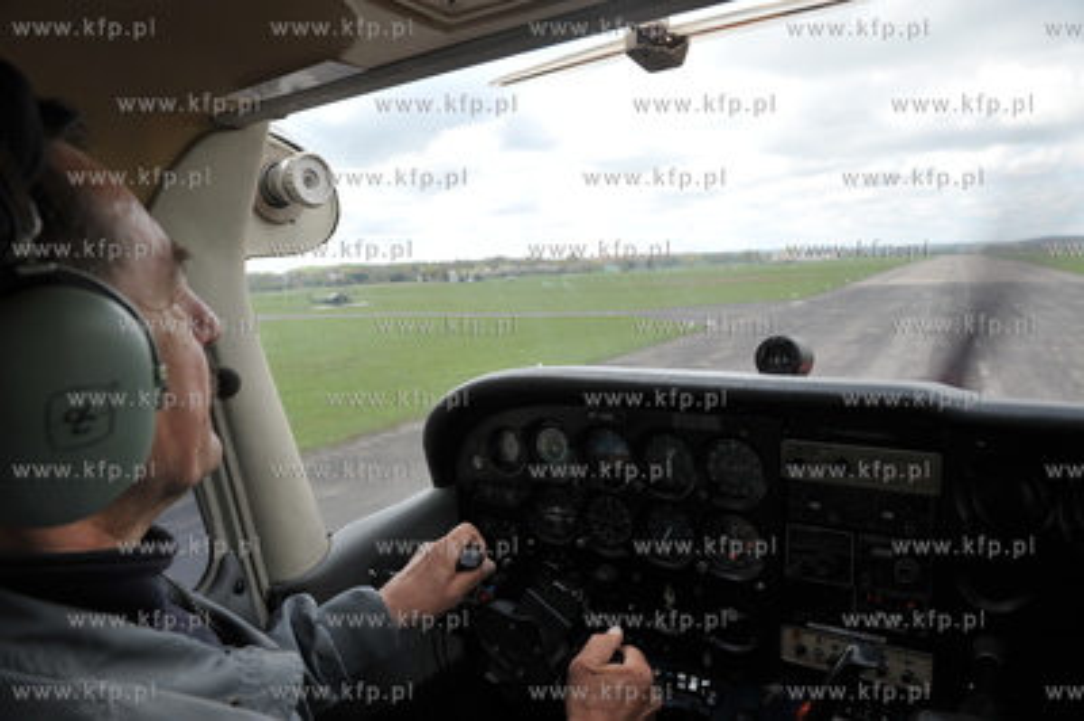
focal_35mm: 24
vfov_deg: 53.1
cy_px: 360
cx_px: 542
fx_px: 722
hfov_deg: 73.8
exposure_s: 1/320
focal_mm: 24
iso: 400
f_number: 7.1
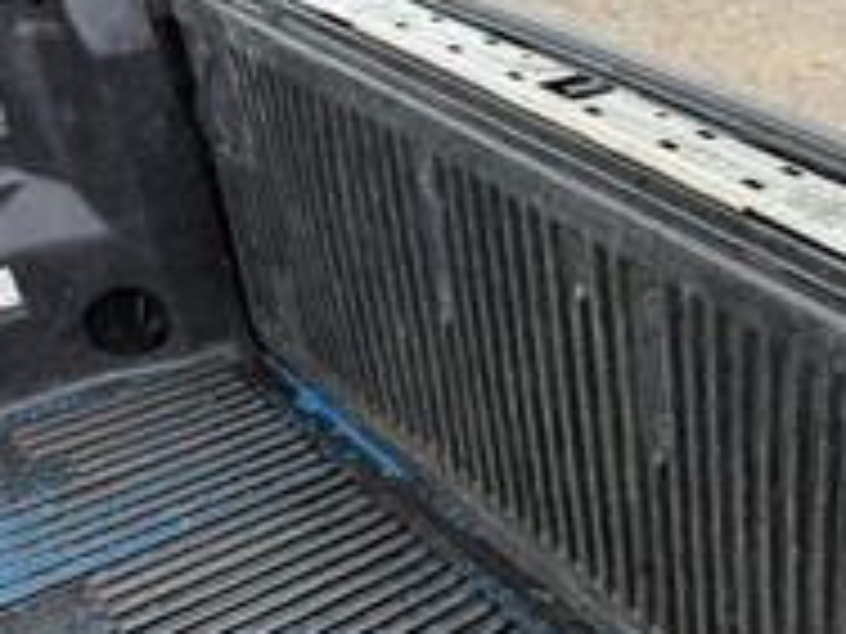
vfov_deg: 28.5
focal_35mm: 51
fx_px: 1246
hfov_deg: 33.9
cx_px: 864
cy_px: 364
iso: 64
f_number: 1.78
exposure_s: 1/250
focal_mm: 6.76
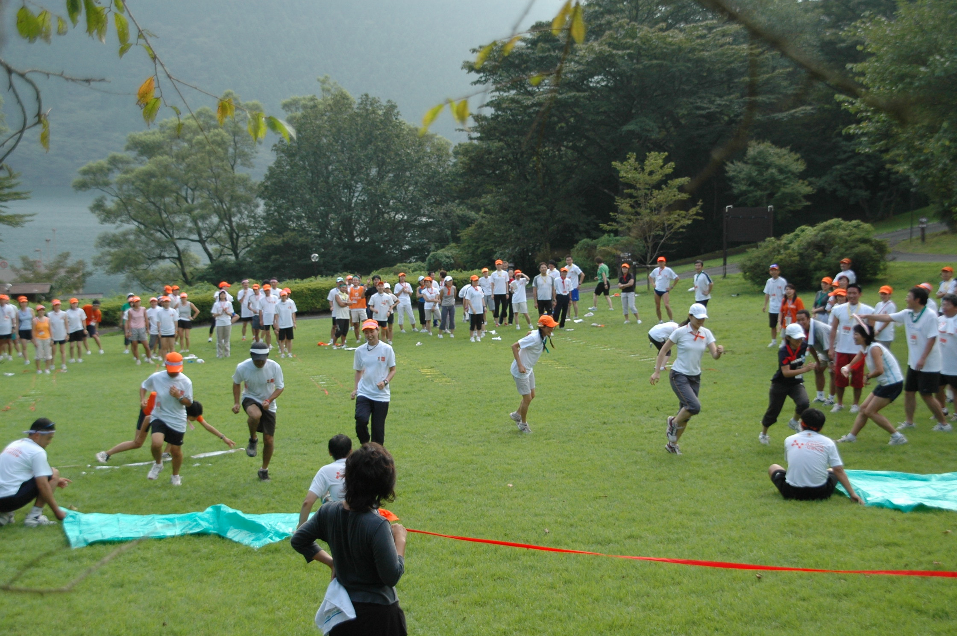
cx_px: 478
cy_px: 318
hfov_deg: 38.9
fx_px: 1354
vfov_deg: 26.4
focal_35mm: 51
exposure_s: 1/500
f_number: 4.5
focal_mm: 34
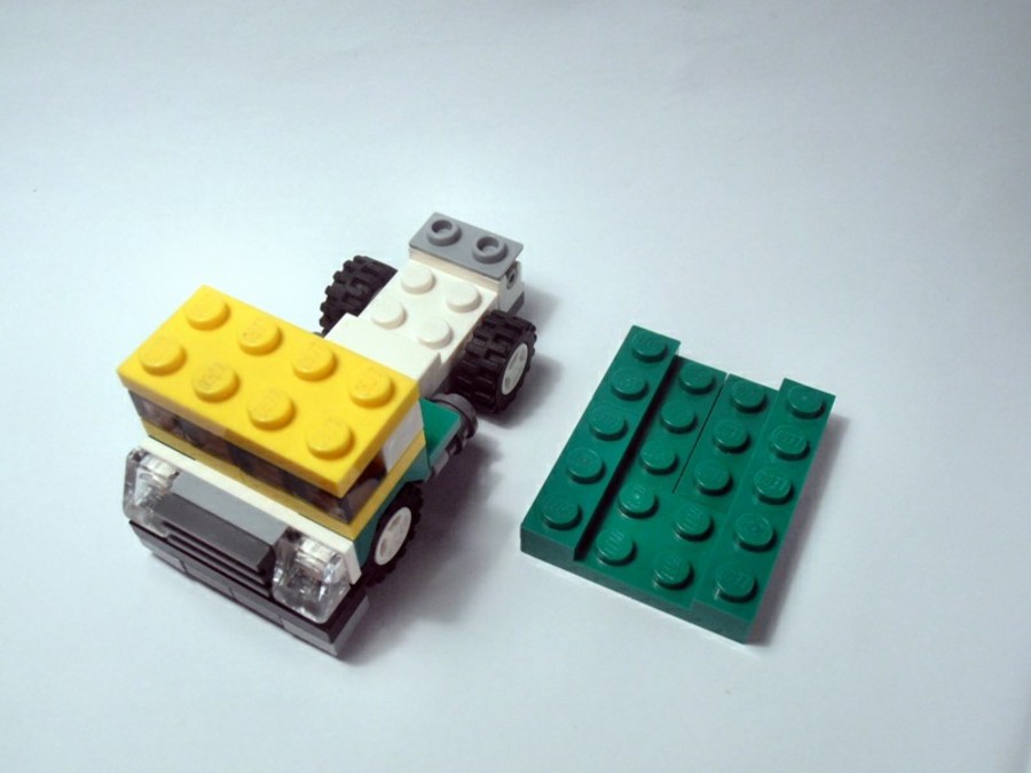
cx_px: 516
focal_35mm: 37
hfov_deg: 50.1
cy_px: 386
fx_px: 1102
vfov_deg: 38.7
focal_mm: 6.61
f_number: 3.9
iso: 80
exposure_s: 1/80
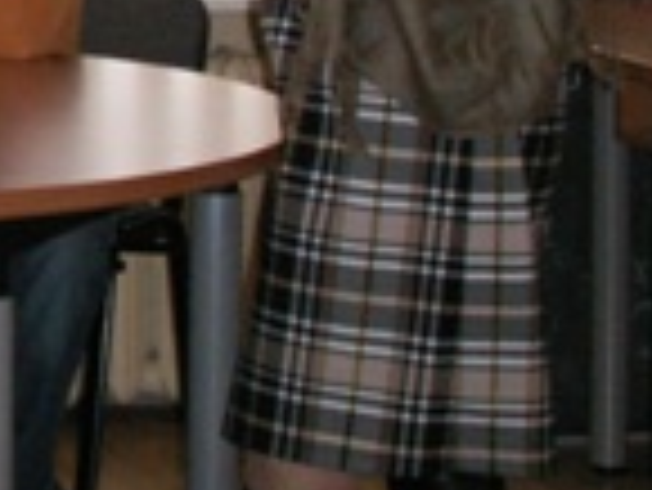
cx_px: -481
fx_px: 3073
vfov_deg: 8.8
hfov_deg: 11.3
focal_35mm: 163
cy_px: -301
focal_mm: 7.7
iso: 160
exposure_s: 1/50
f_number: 3.5
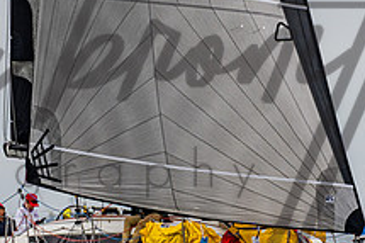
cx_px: 180
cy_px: 45
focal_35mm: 918
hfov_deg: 2.2
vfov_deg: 1.5
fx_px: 9300
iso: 800
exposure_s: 1/2500
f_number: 8
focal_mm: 340
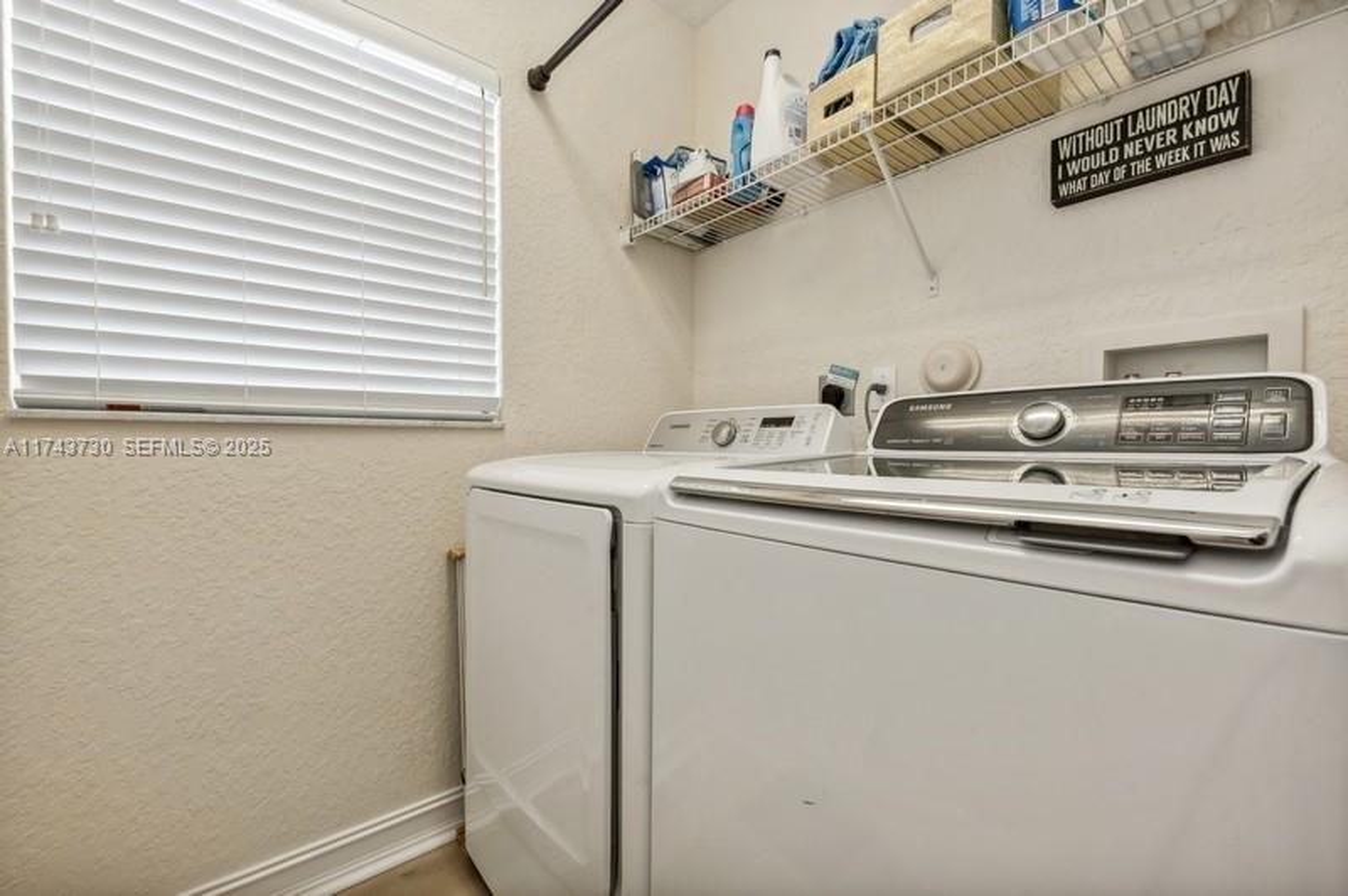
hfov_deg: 100.4
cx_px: 674
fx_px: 561
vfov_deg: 77.2
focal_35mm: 15
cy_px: 448
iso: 100
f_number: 8
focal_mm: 15
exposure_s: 1/15
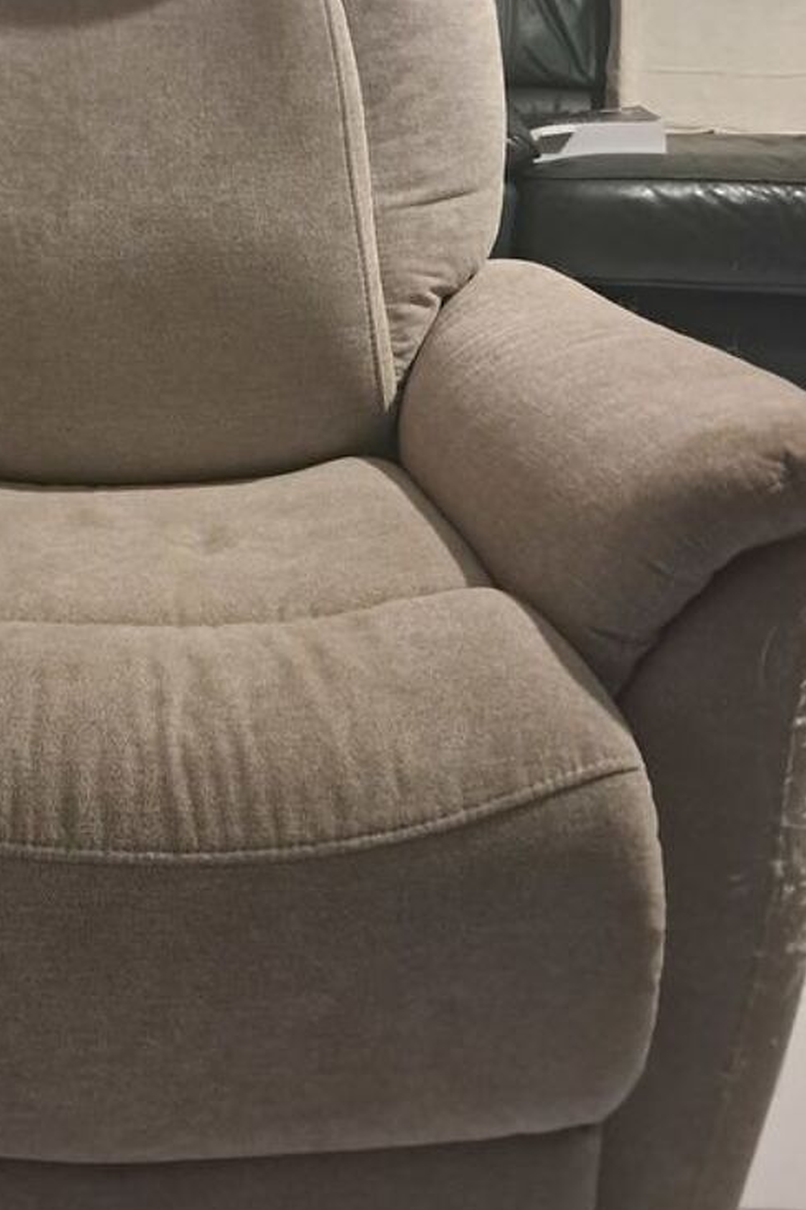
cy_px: 459
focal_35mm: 51
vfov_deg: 38.7
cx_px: 127
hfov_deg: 25.9
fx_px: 1713
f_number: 1.8
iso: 1000
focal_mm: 4
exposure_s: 1/20
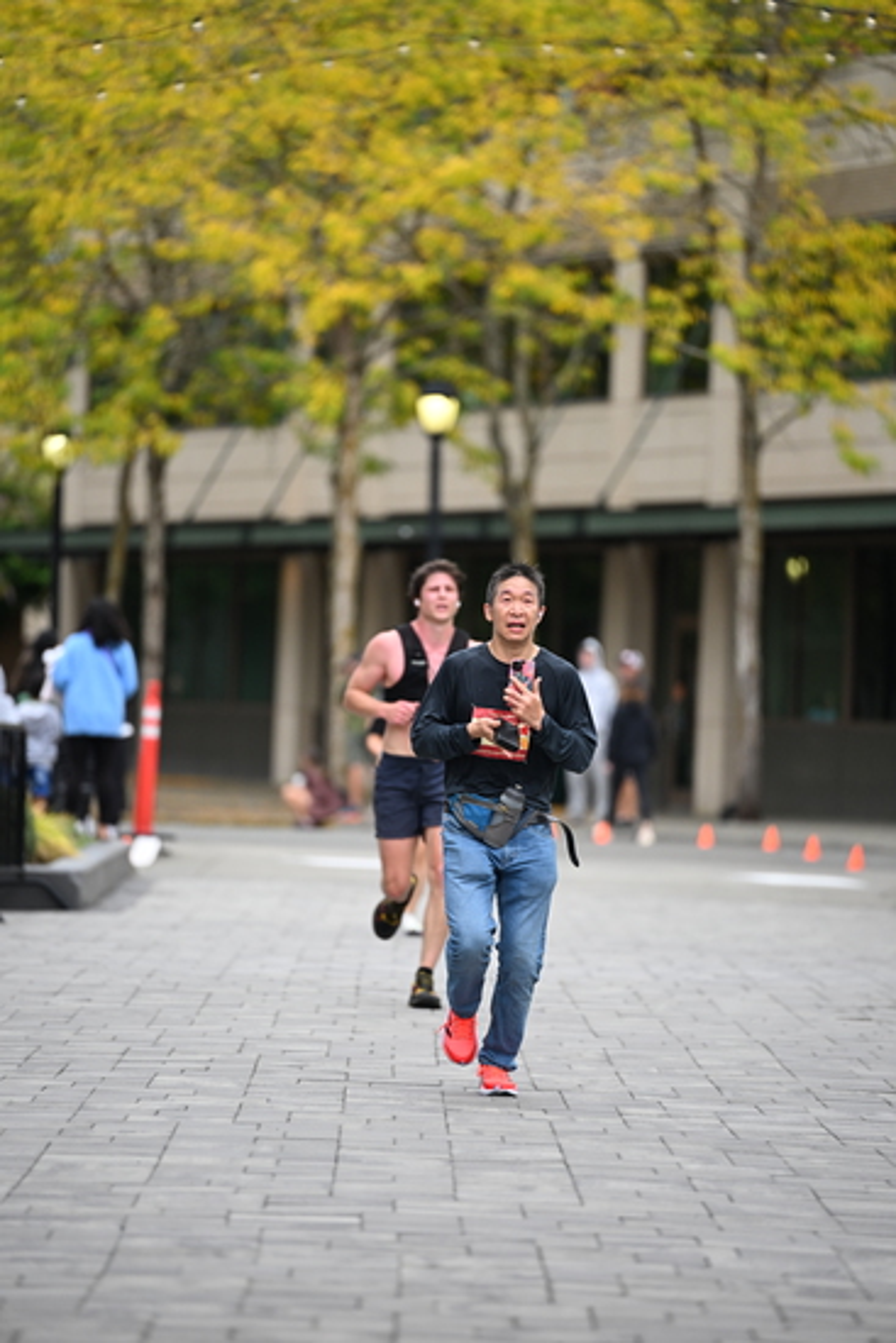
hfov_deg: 6.9
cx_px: 448
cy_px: 672
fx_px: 7461
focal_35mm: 200
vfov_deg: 10.3
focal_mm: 200
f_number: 2.8
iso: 640
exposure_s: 1/2000
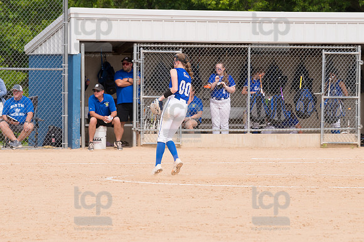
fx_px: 3031
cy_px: 121
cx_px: 182
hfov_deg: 6.9
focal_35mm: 300
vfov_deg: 4.6
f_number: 5.6
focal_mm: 200
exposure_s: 1/1600
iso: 320
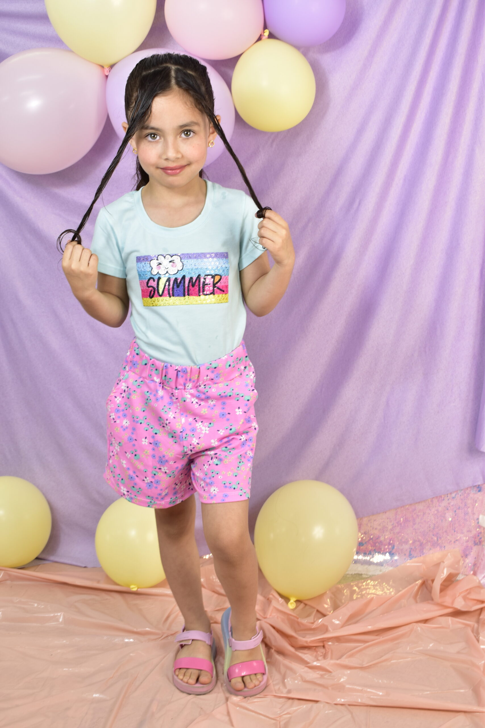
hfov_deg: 28.9
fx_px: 939
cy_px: 364
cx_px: 242
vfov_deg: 42.3
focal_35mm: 46
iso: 200
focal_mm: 31
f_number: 5.6
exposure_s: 1/25
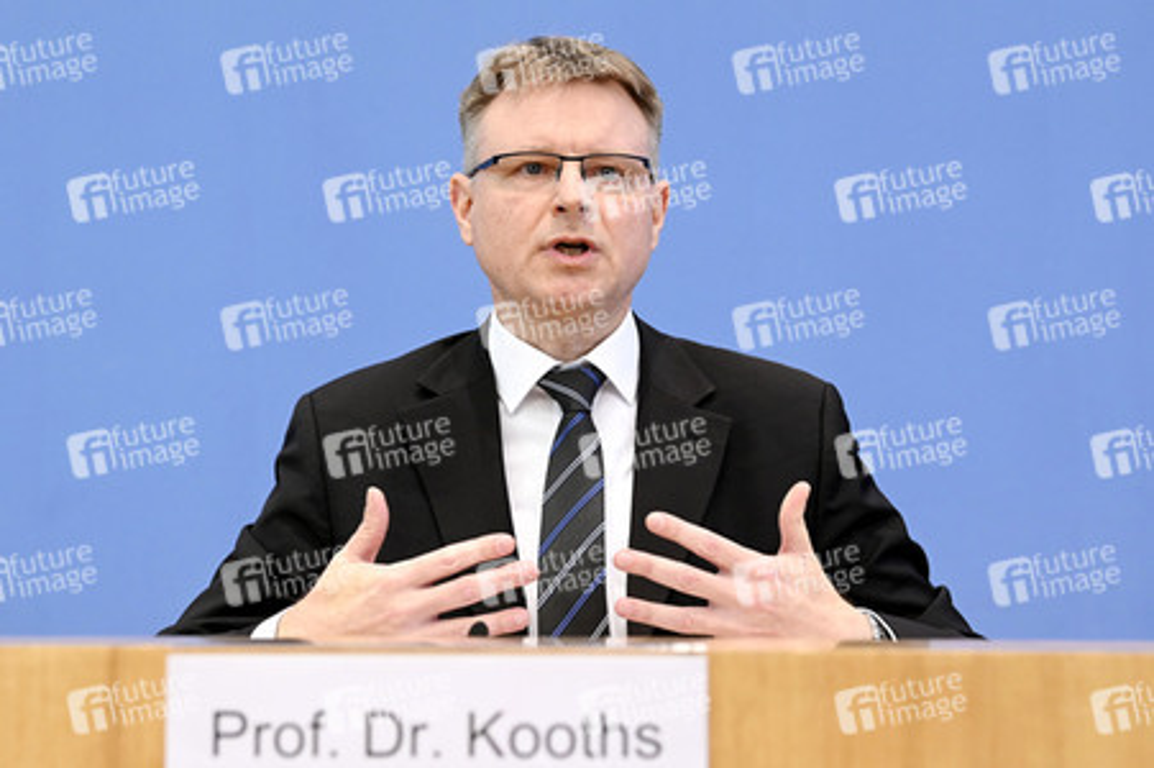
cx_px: 577
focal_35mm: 78
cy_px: 384
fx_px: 2498
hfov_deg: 26.0
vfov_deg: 17.5
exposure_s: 1/640
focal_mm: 78
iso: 3200
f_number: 5
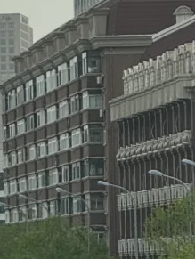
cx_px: -205
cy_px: 105
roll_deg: +0.0
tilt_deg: +1.3
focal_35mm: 593
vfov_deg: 3.3
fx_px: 4444
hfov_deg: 2.5
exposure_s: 1/533
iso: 50
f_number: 2.8
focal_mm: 15.66
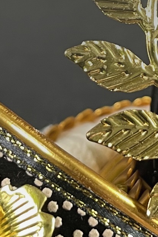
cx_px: 114
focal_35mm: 141
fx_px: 929
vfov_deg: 14.4
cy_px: 20
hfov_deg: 9.7
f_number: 1.6
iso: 125
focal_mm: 5.1
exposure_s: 1/50
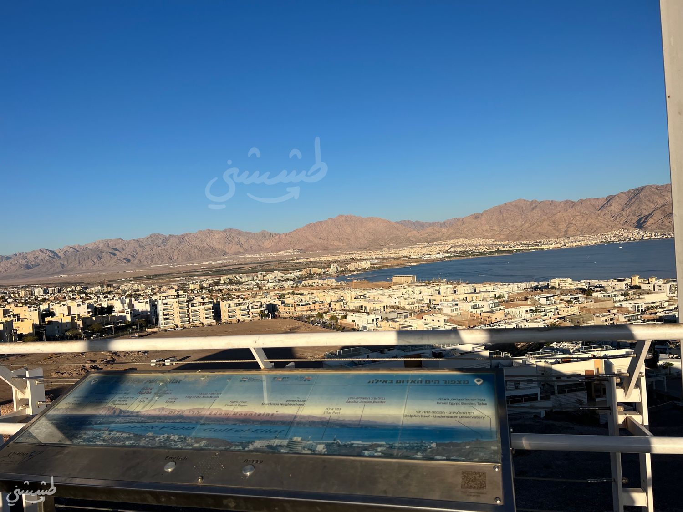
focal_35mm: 26
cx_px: 342
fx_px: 513
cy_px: 256
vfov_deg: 53.1
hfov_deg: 67.3
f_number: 1.5
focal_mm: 5.7
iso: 50
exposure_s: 1/6579
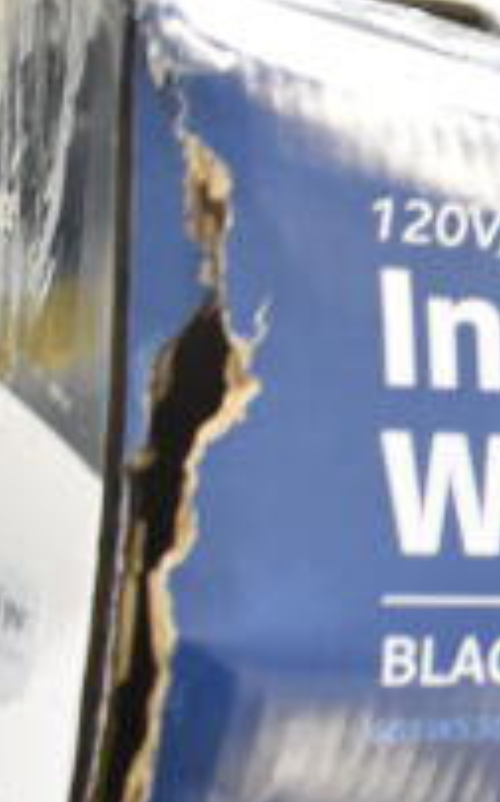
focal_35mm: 111
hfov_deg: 10.3
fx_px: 2424
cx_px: 1171
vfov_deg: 18.7
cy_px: 510
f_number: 4.5
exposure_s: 1/80
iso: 1600
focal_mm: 24
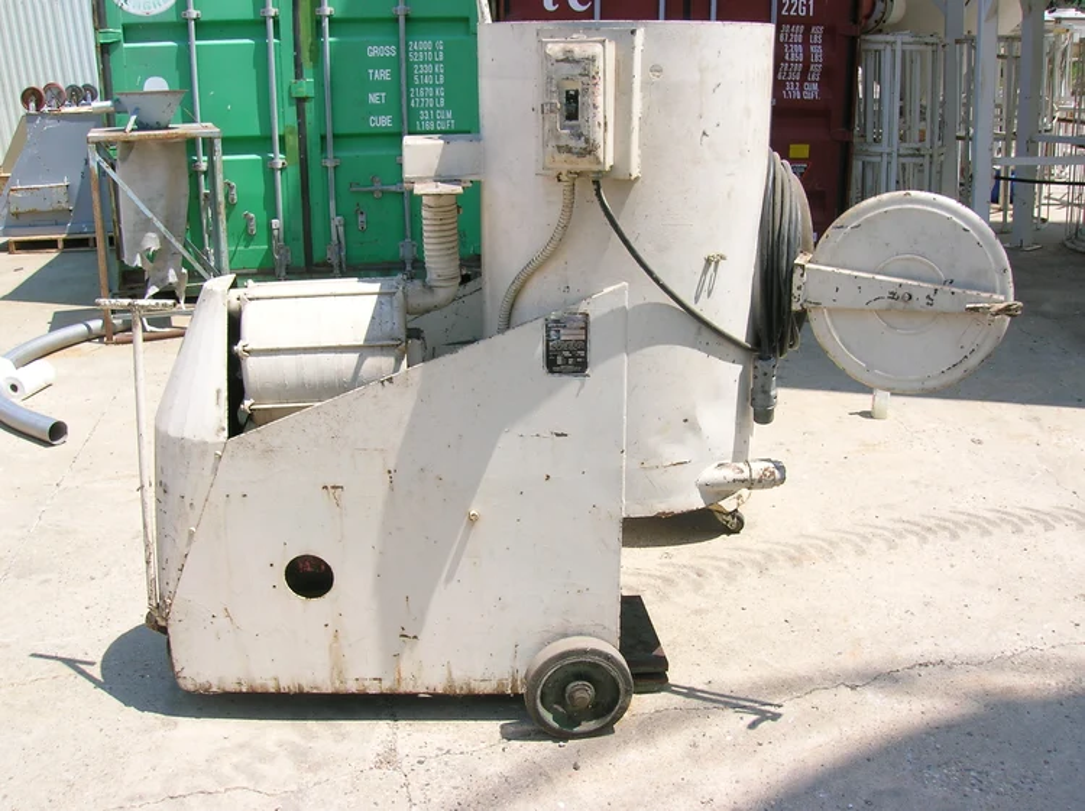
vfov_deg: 41.7
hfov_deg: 54.0
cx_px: 542
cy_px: 406
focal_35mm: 34
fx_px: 1065
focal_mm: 5.7
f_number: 4.9
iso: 50
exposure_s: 1/258
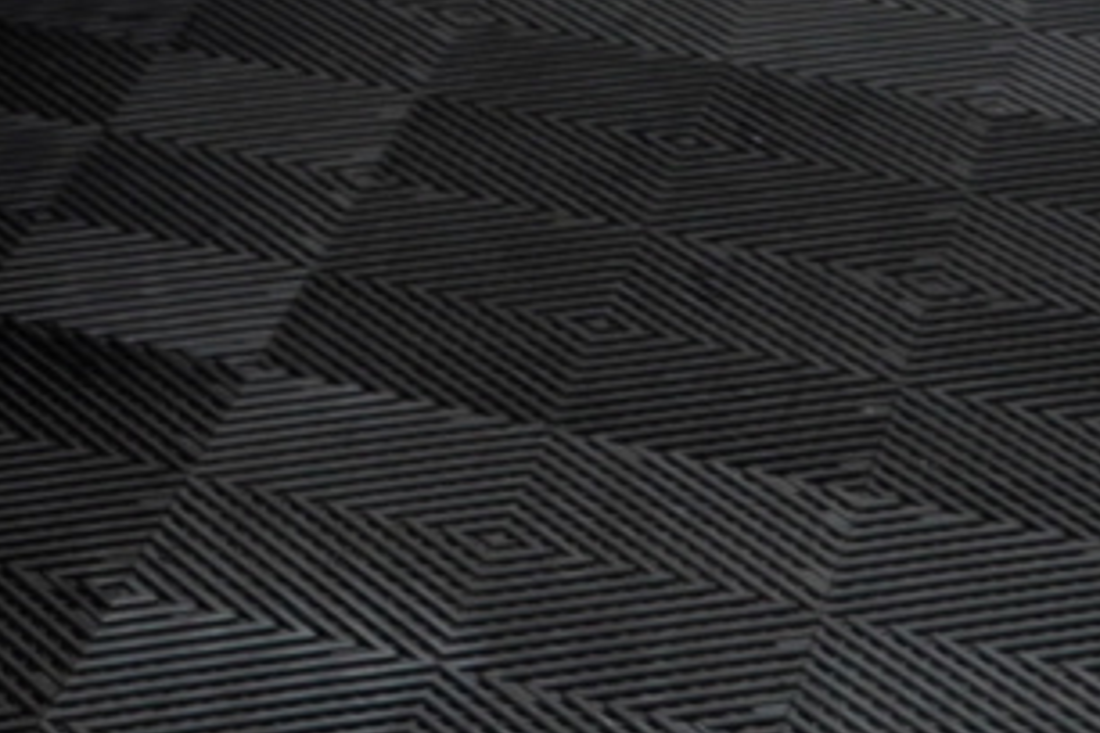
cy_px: -941
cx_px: -1740
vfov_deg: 7.0
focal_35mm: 185
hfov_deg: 9.6
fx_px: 5652
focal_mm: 35
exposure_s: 1/160
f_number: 4
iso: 800
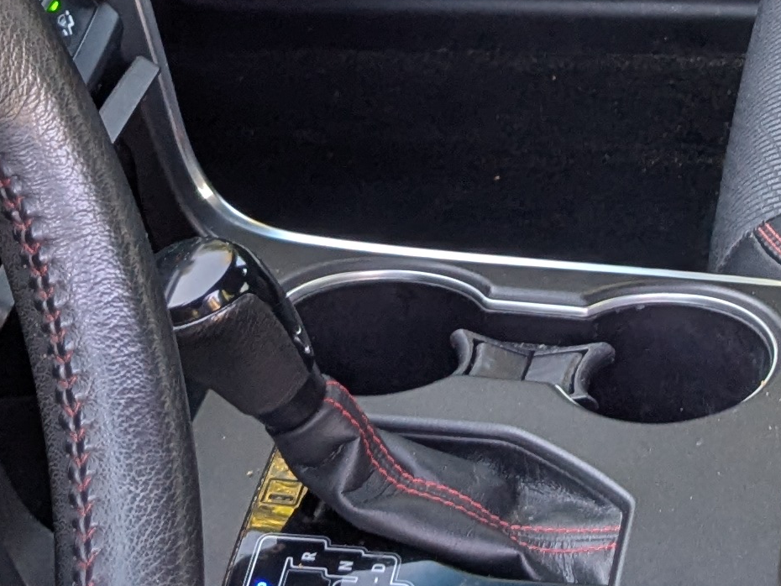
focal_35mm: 117
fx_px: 2640
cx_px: 910
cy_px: -368
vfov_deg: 11.9
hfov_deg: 16.2
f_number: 1.73
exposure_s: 1/40
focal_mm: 4.38
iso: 61
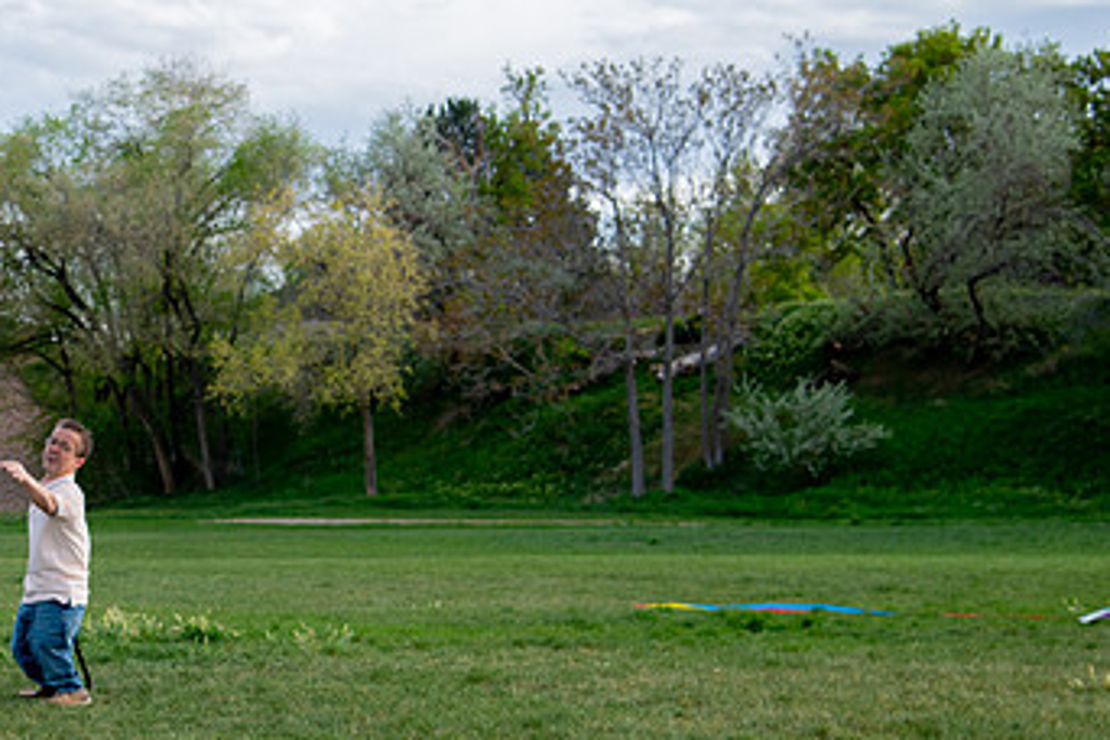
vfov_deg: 14.2
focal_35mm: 96
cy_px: 472
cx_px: 75
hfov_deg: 20.7
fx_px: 2960
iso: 200
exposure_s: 1/500
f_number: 5
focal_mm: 48
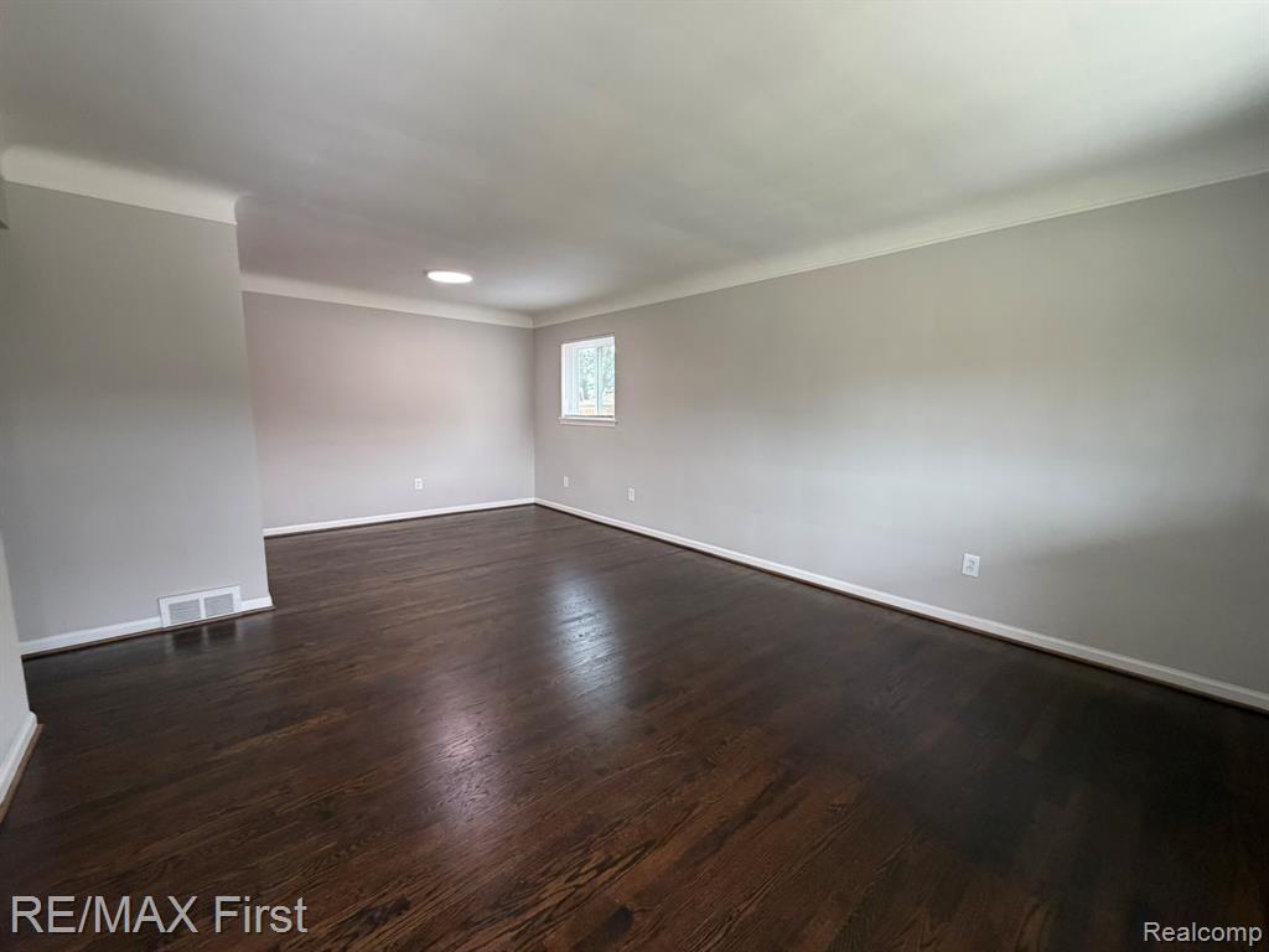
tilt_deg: -5.8
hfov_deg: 102.1
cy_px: 476
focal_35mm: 14
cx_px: 634
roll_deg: -0.3
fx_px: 513
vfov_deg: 85.7
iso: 320
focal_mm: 2.22
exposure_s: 1/114
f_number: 2.2
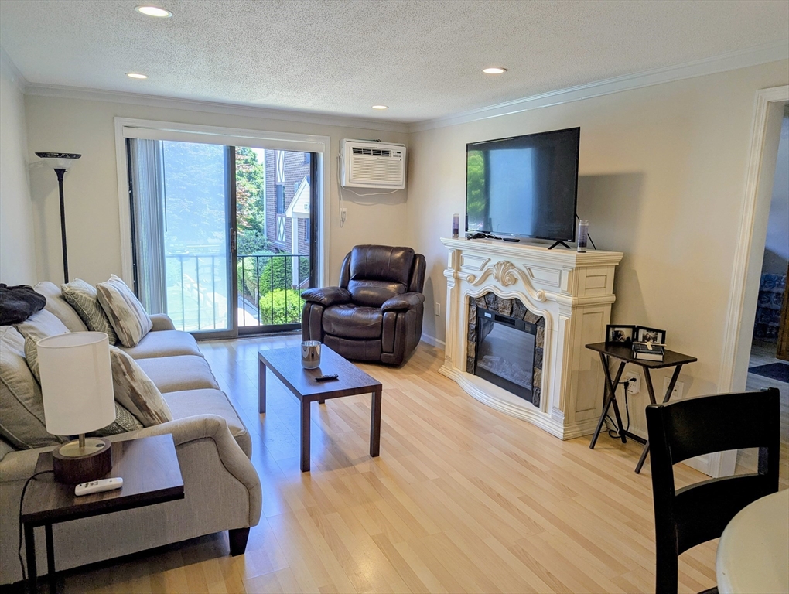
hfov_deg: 71.5
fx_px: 548
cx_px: 394
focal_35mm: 24
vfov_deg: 56.9
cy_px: 297
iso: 41
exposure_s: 1/120
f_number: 1.85
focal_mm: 6.81
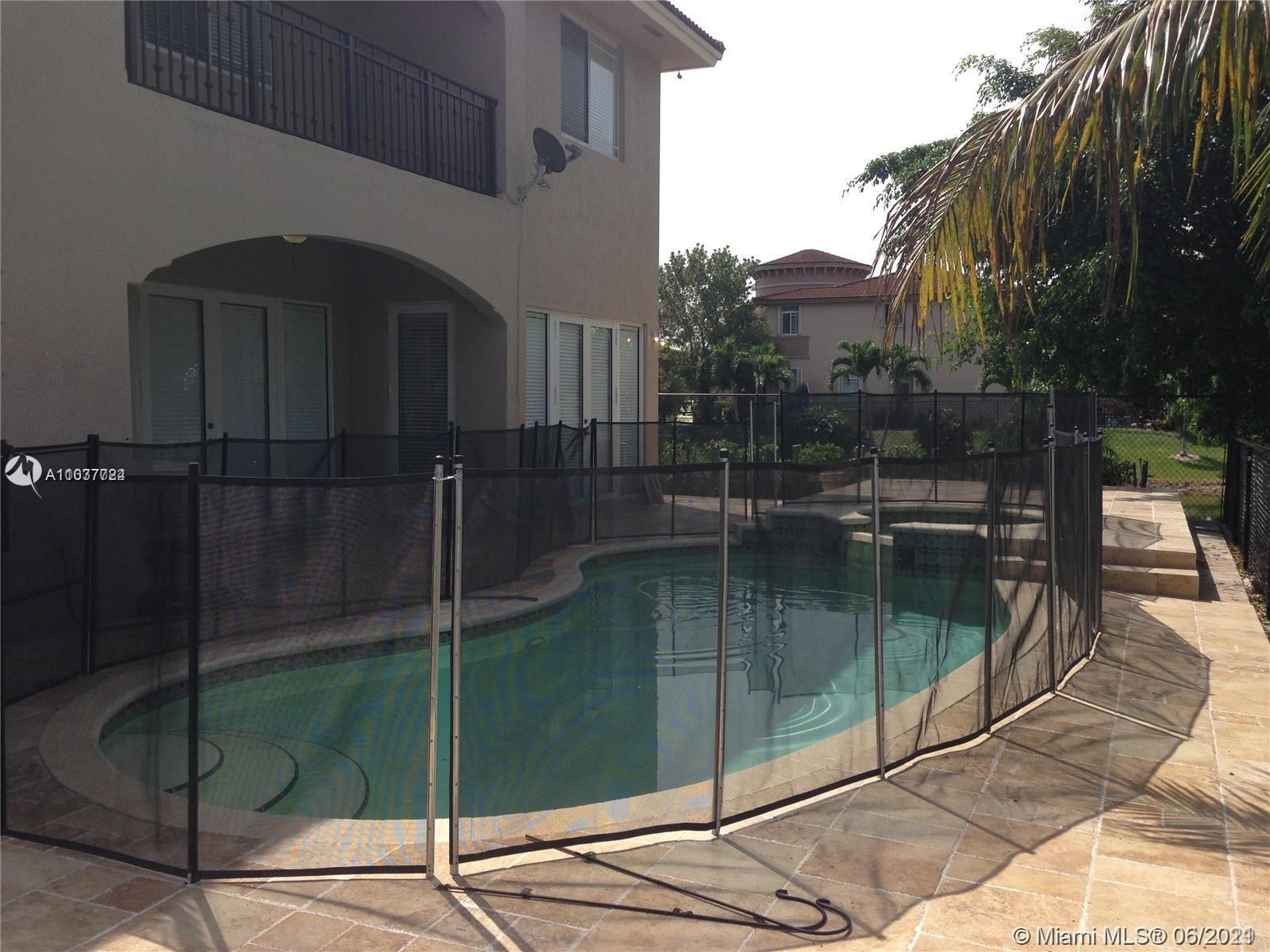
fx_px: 1211
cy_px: 476
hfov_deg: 55.4
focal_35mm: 33
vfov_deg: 42.9
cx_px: 635
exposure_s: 1/1466
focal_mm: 4.12
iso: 50
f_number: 2.4
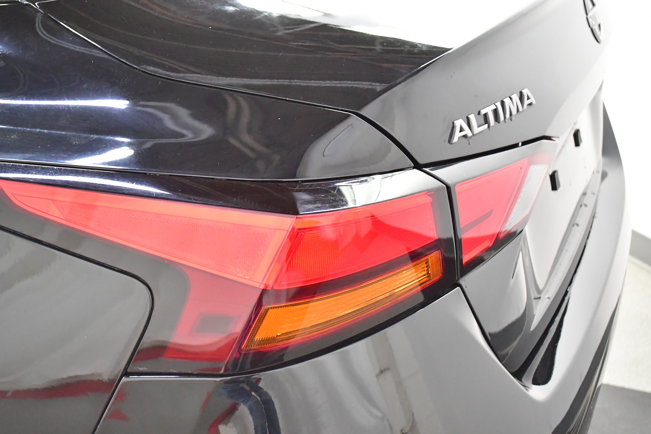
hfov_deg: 37.9
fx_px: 949
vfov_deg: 25.8
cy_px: 217
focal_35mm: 52
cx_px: 326
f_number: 5
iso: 9000
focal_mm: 35
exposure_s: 1/100
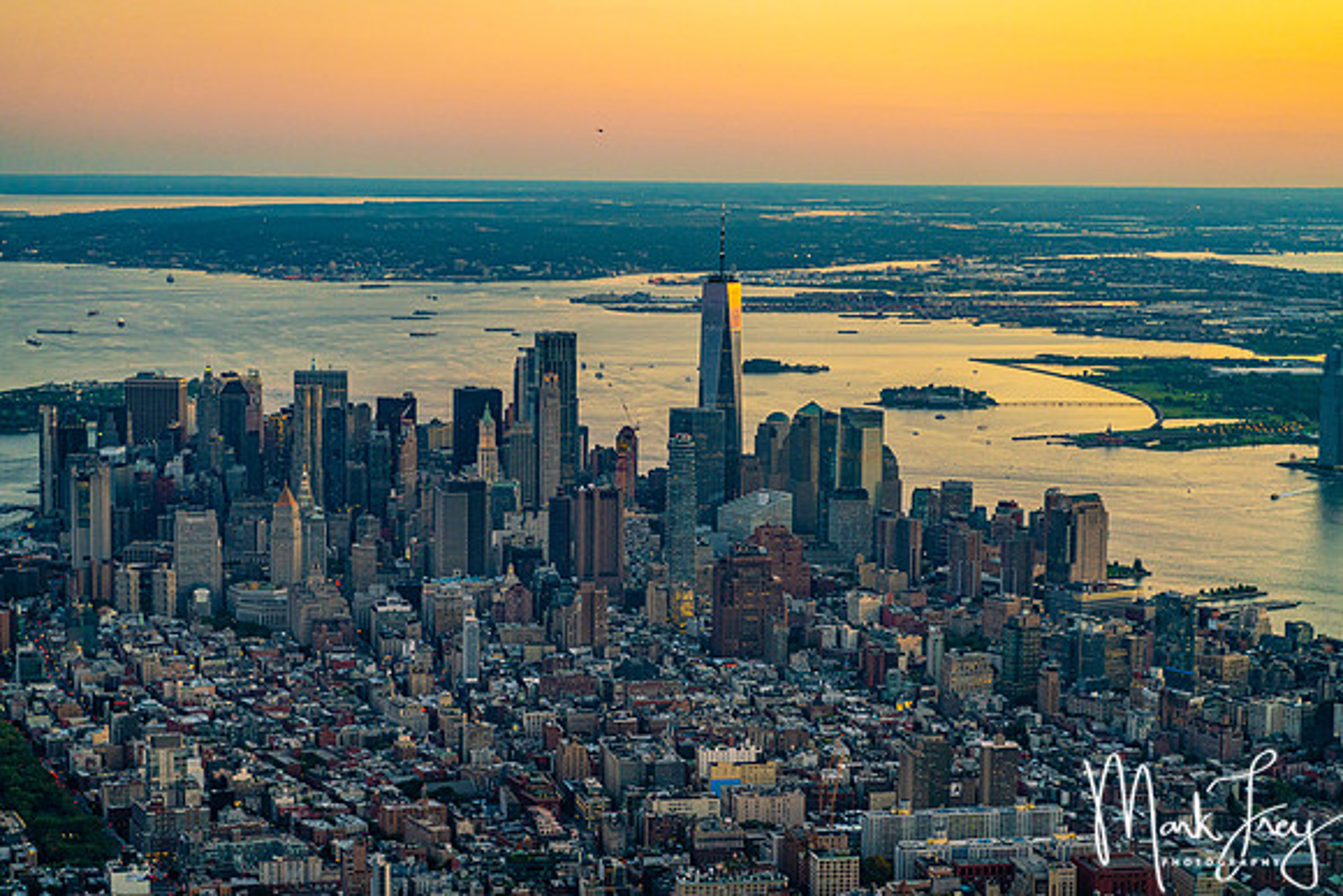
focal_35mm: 78
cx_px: 672
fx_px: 2896
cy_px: 448
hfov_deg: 26.1
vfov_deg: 17.6
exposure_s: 1/640
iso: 1600
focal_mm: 75
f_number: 2.8
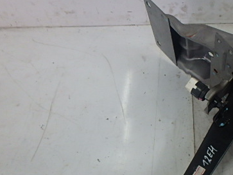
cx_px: 182
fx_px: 249
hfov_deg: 47.8
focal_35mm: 37
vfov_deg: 37.7
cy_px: 131
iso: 320
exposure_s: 1/30
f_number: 3.5
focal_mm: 3.7
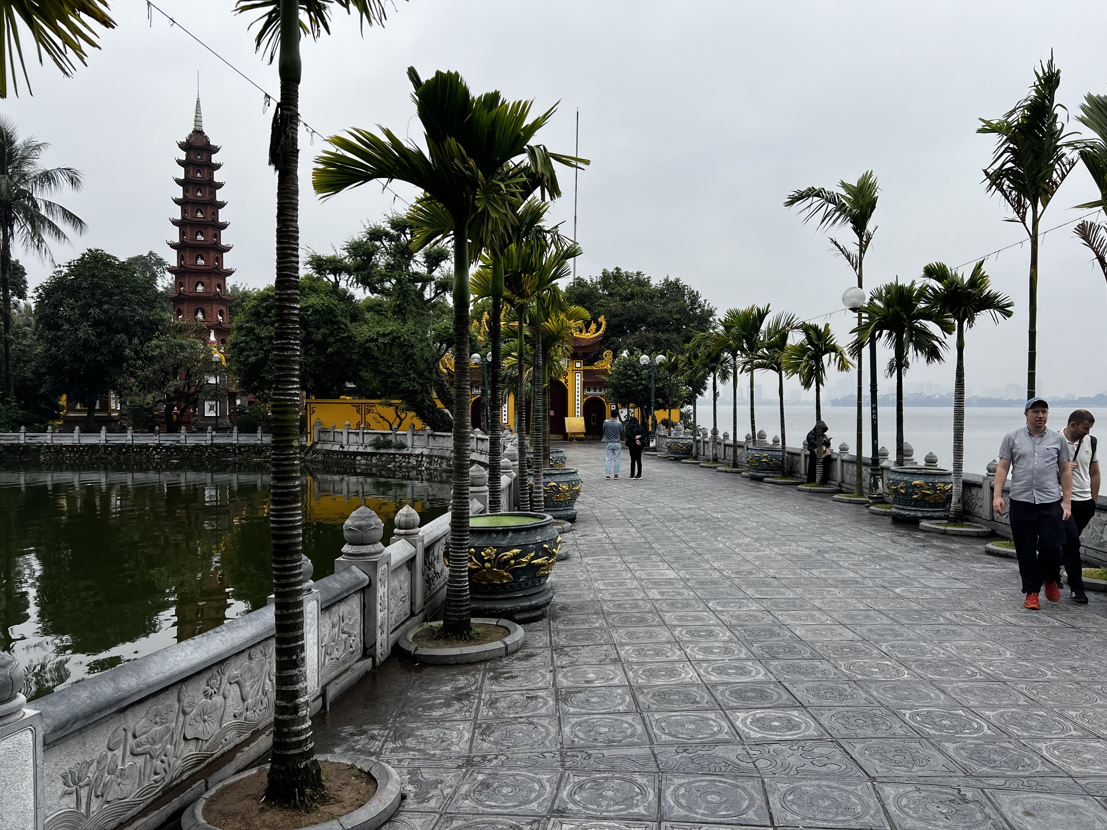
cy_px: 415
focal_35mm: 26
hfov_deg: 67.3
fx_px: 831
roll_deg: +0.0
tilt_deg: -0.5
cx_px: 554
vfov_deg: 53.1
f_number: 1.5
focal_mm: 5.7
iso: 50
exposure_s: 1/827
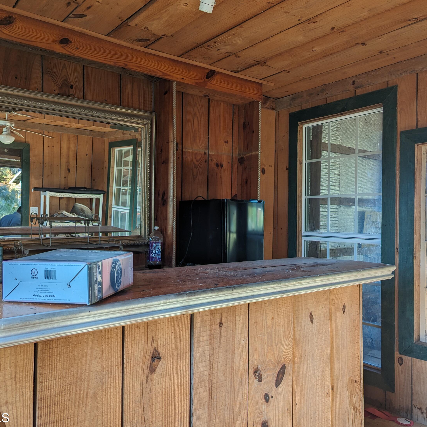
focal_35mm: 29
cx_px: 209
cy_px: 218
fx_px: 405
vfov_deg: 55.6
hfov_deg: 55.6
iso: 47
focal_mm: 6.81
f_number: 1.85
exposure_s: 1/131
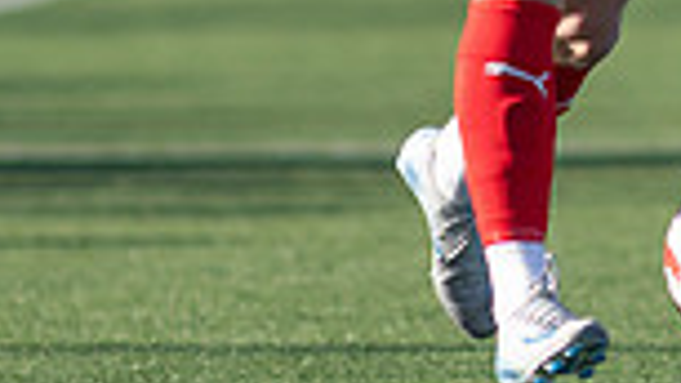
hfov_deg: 1.2
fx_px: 32173
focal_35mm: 1782
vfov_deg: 0.7
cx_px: 779
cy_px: -367
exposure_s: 1/2000
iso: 400
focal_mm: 300
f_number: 3.2
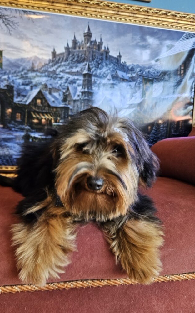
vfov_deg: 72.6
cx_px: 99
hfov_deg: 49.3
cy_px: 158
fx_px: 213
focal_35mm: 25
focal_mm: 5.4
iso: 320
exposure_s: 1/170
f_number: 1.8
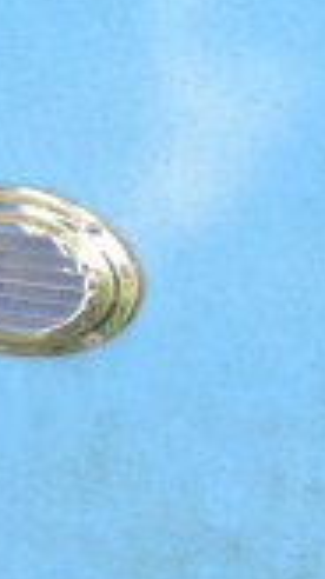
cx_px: -618
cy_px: 12
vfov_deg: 19.8
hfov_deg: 9.4
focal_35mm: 105
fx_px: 1612
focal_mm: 18
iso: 6400
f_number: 13
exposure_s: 1/640
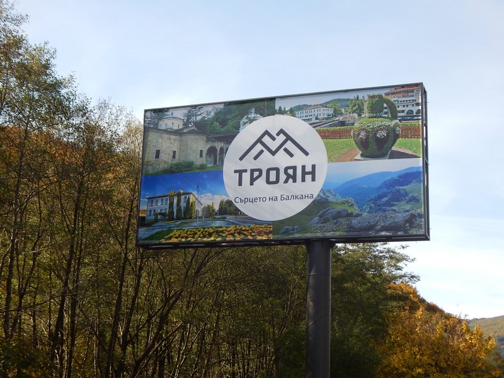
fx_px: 786
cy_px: 189
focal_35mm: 54
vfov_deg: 27.0
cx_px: 252
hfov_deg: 35.5
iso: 125
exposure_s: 1/640
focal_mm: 9.7
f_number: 3.8
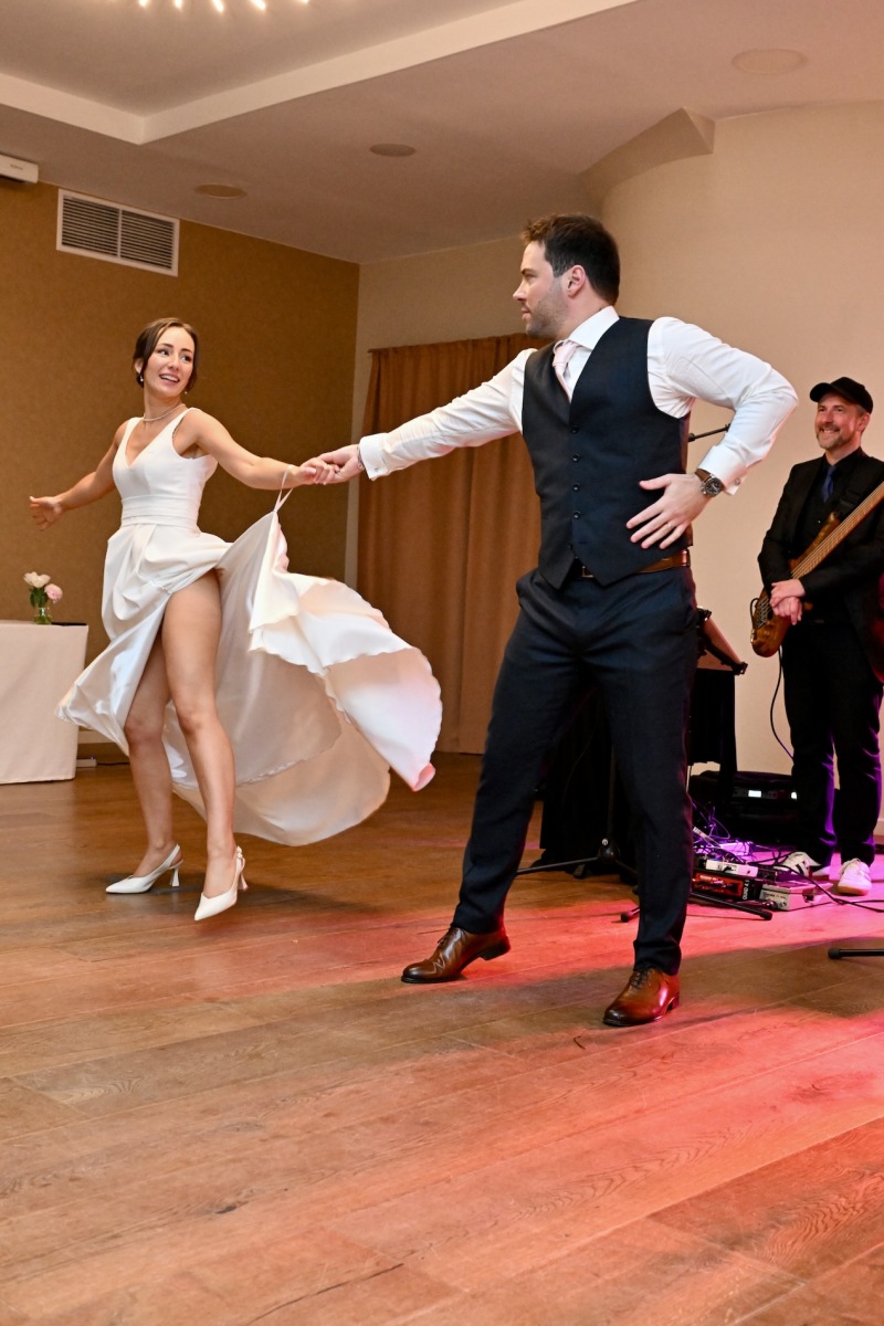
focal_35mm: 37
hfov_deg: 35.9
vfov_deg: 51.9
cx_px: 442
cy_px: 663
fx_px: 1363
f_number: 5.6
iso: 6400
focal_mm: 37
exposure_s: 1/100
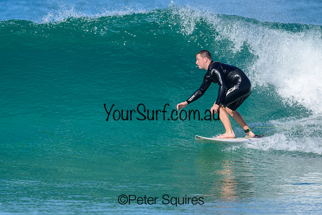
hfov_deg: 2.0
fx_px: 9363
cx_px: 120
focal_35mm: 1047
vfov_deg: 1.3
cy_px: 106
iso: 320
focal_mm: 800
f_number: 6.3
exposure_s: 1/2000
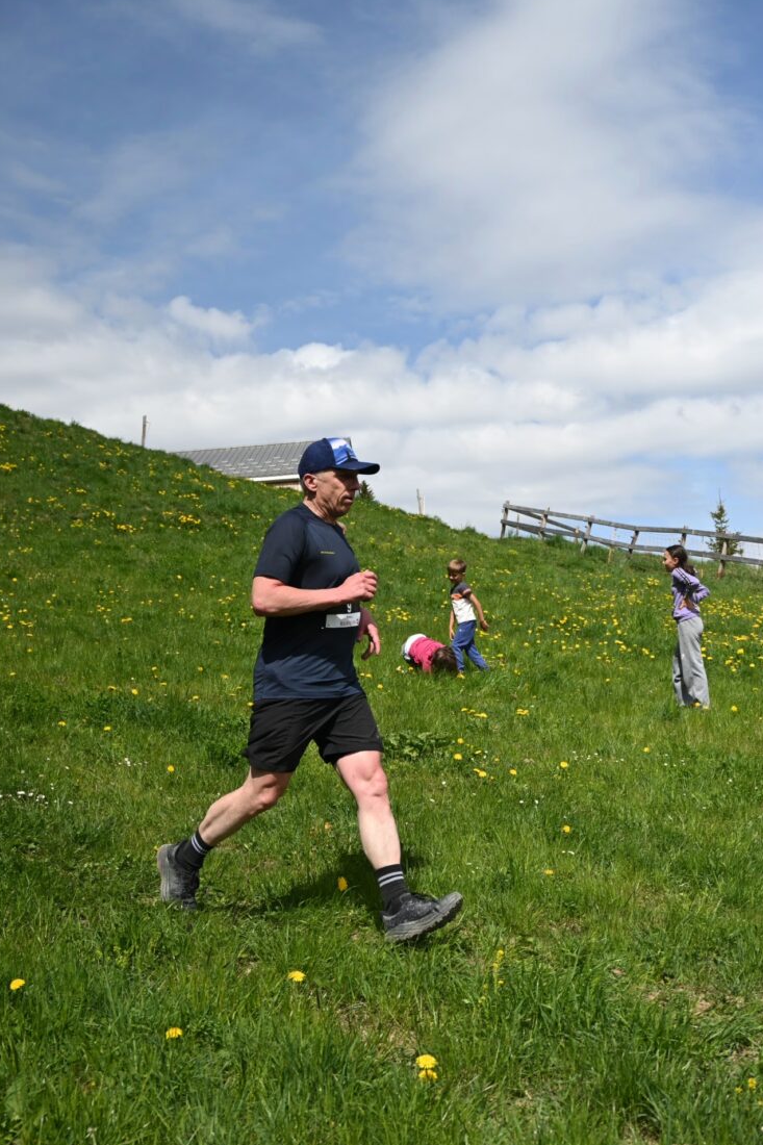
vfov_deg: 44.5
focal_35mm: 44
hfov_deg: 30.5
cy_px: 594
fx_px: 1399
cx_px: 383
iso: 360
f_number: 4
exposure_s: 1/4000
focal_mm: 28
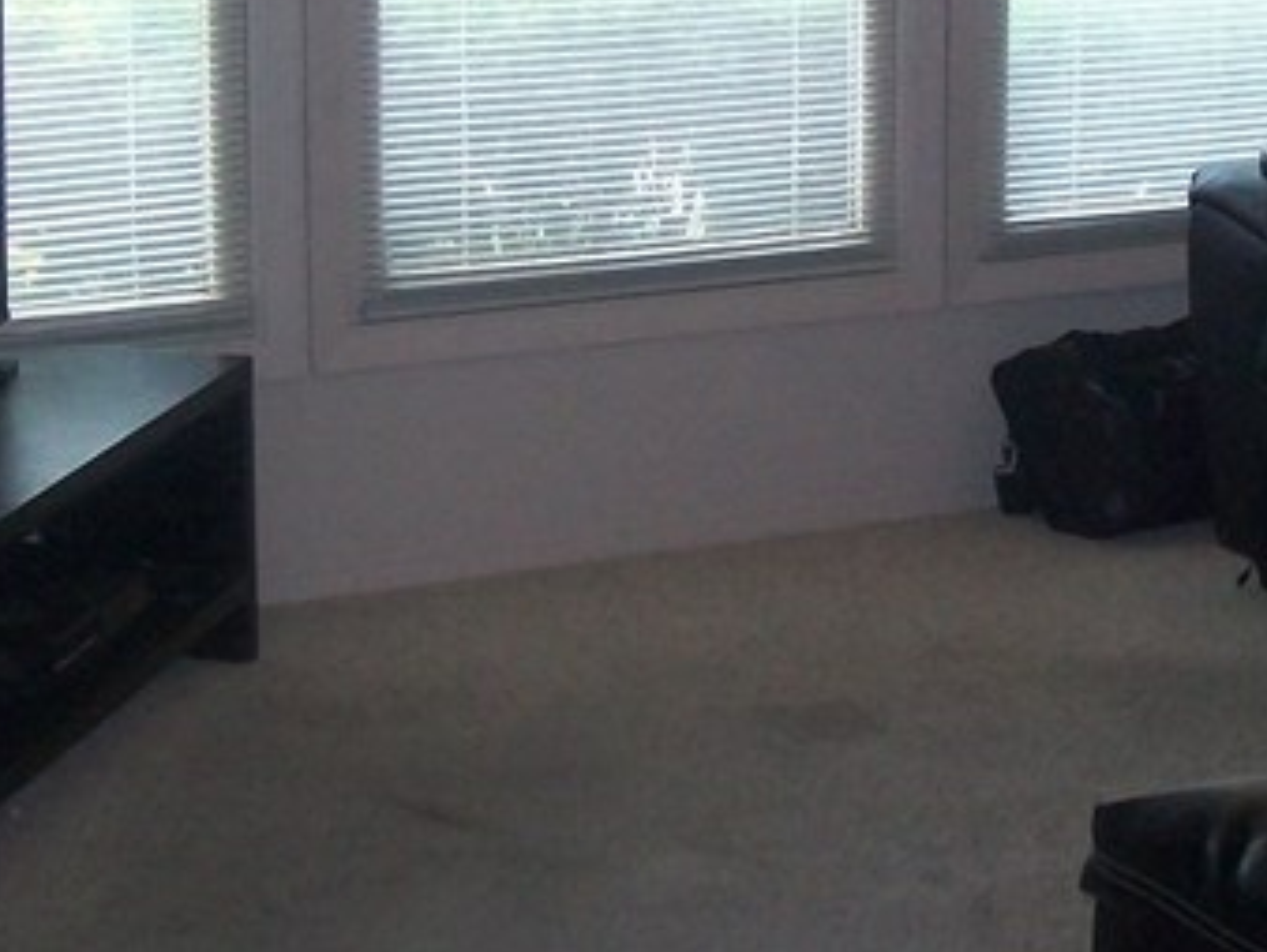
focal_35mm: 103
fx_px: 3773
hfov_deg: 19.0
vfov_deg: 14.3
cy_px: 180
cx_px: 877
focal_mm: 6.1
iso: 160
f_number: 2.7
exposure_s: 1/100
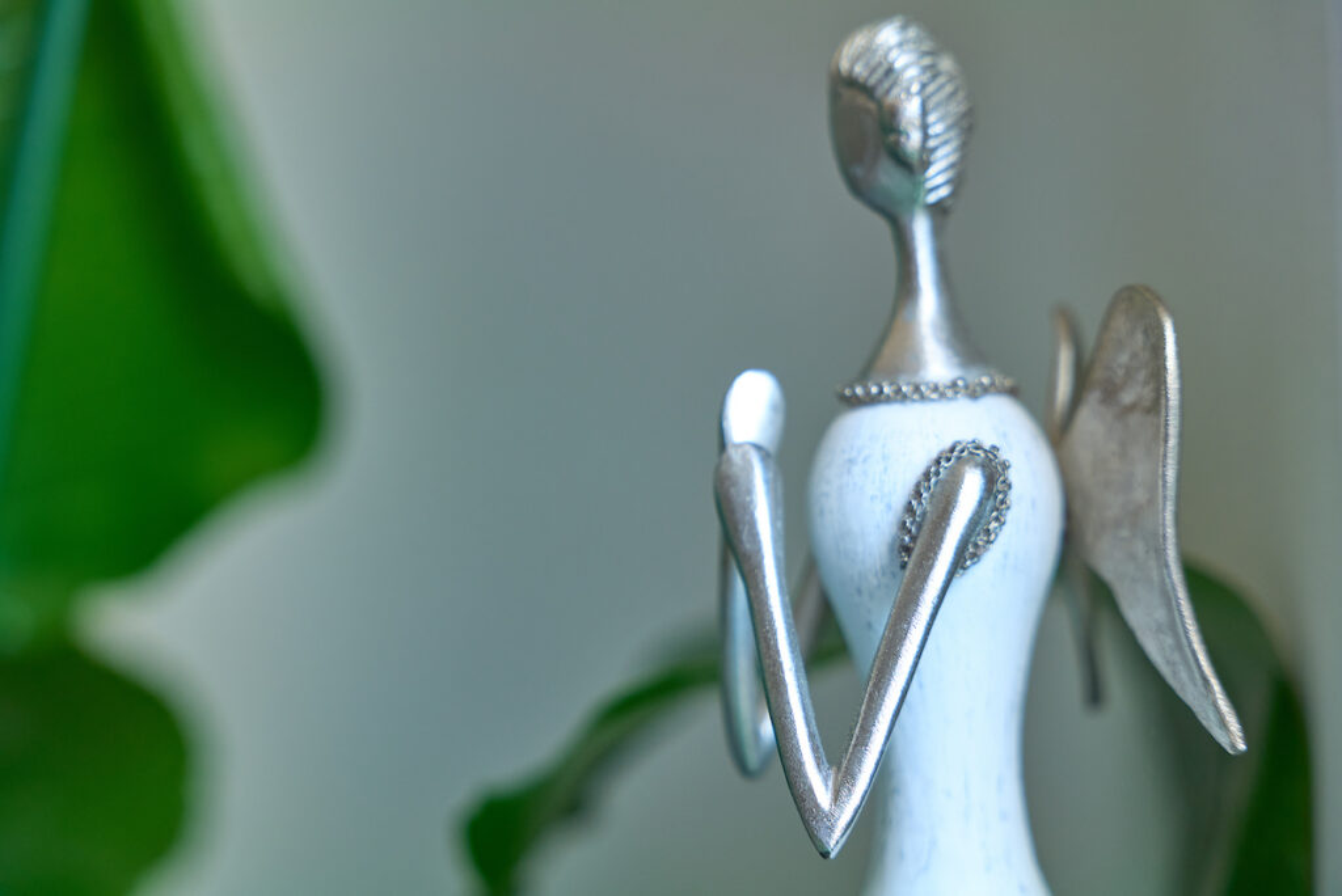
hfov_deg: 31.9
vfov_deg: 21.6
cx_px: 671
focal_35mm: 63
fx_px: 2350
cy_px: 448
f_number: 2.8
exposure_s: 1/50
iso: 400
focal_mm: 63
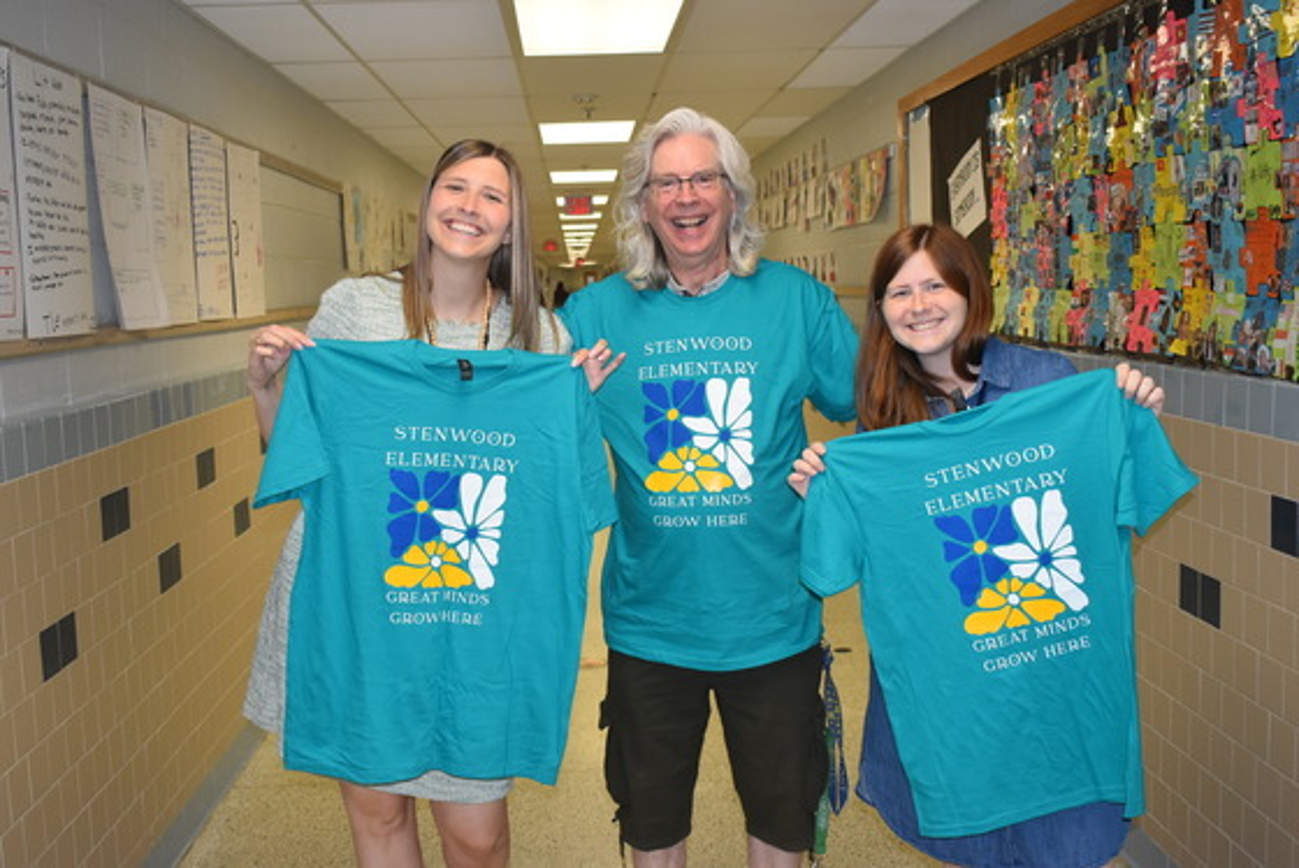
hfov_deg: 47.9
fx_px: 1462
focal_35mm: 40
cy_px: 434
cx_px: 650
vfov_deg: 33.0
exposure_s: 1/100
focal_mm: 27
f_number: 5
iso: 800
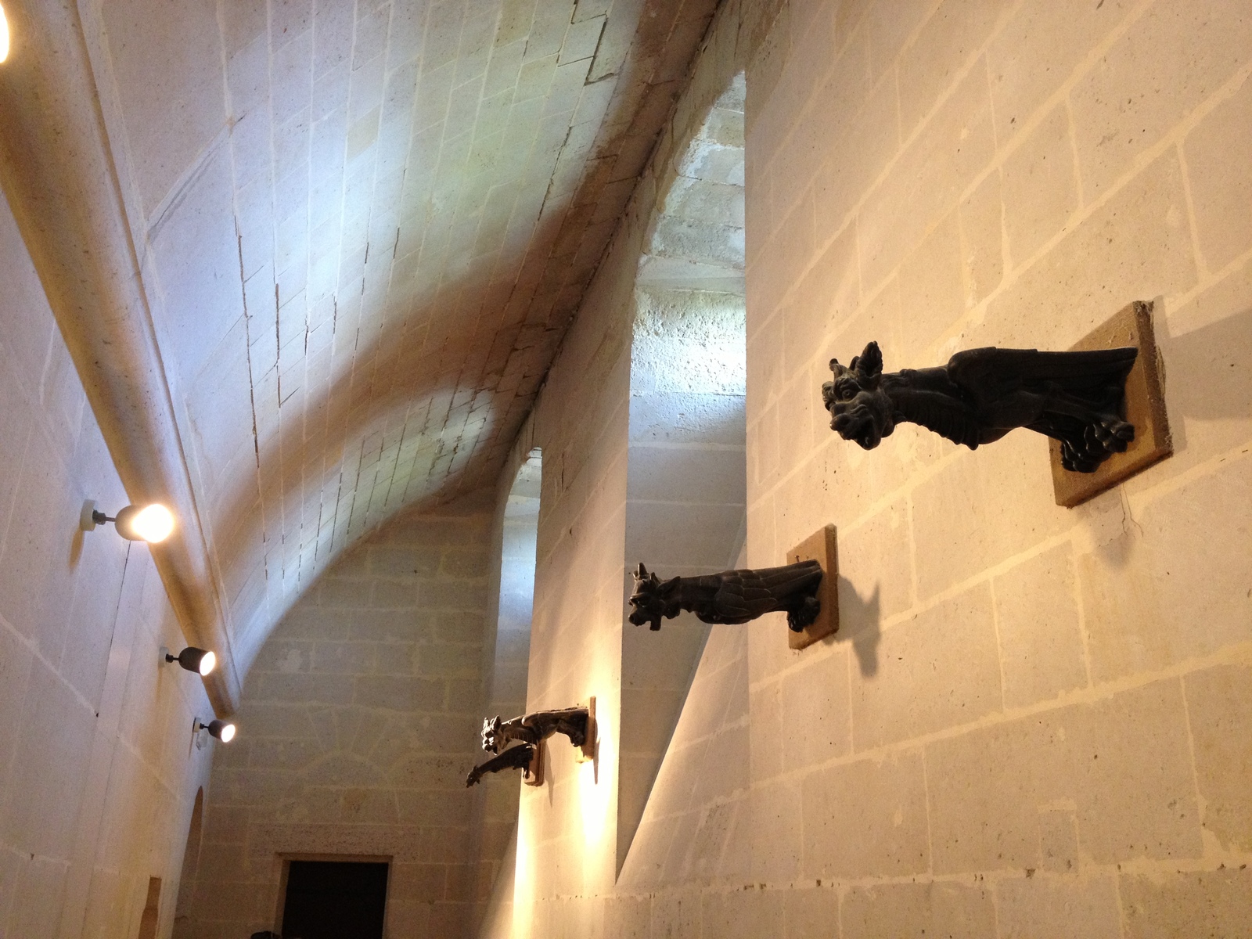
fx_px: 1266
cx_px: 626
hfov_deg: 52.6
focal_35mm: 35
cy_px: 470
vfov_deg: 40.7
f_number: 2.4
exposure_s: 1/20
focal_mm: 4.28
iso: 200
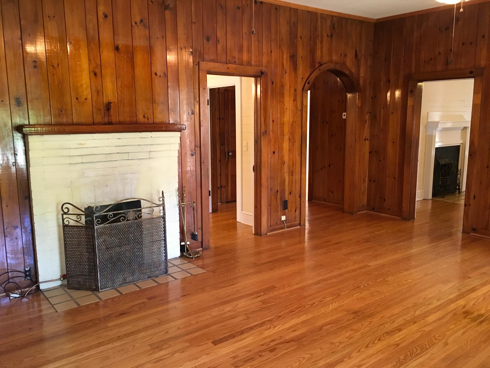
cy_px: 184
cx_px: 245
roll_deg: -0.3
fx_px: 411
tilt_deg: -9.9
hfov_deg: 61.7
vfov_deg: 48.2
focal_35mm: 29
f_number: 2.2
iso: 160
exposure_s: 1/30
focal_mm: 4.15
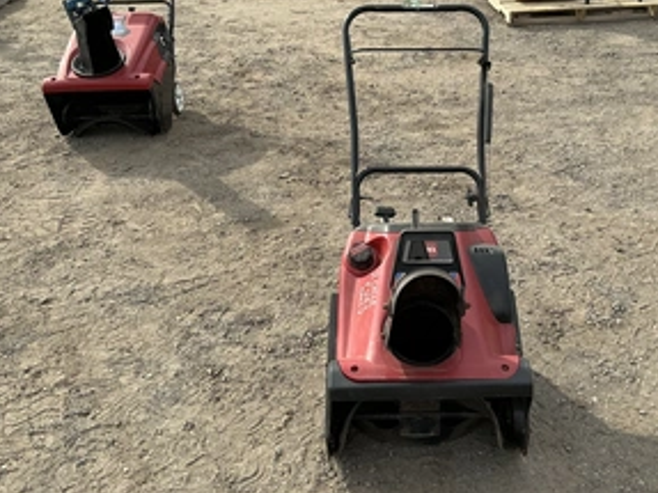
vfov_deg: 36.7
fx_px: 741
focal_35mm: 39
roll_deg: -0.5
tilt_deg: -26.9
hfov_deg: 47.5
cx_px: 401
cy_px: 204
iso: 25
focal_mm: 3
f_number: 1.8
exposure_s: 1/792
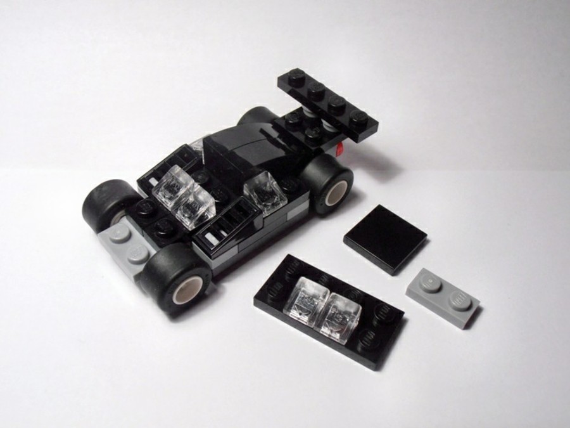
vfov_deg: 38.7
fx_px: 609
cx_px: 285
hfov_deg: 50.1
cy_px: 214
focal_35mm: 37
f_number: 3.9
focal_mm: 6.61
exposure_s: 1/40
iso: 80
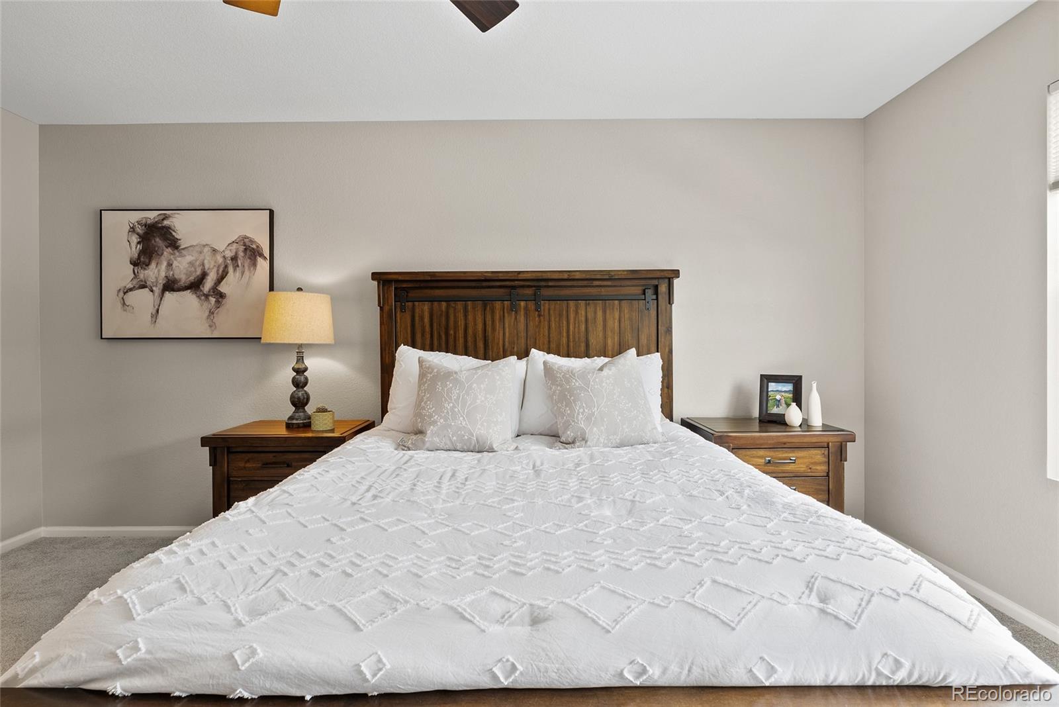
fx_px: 471
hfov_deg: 96.7
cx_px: 530
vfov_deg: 73.8
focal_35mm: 16
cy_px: 354
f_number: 11
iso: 250
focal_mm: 16
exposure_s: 1
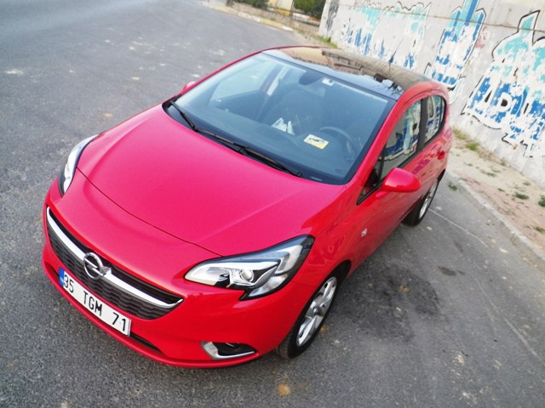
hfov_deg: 63.4
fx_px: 441
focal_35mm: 28
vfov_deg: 49.7
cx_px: 272
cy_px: 204
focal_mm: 5
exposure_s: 1/50
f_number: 3.5
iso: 160
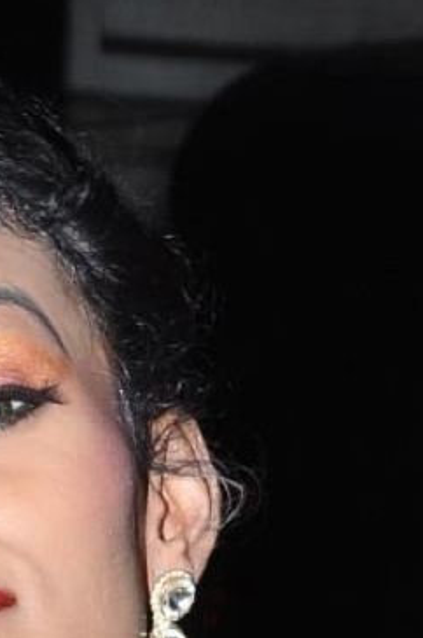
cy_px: 1514
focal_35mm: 372
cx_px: 105
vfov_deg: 5.4
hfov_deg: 3.7
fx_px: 6581
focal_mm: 50
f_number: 10
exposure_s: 1/125
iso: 400
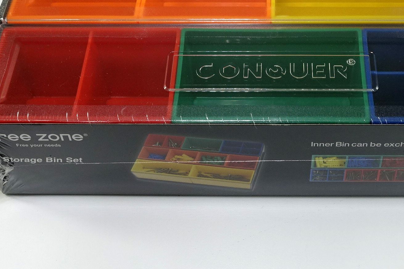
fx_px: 774
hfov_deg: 29.1
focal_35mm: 69
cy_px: 78
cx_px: 259
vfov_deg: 19.6
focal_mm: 12.06
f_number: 9
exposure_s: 1/40
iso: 320
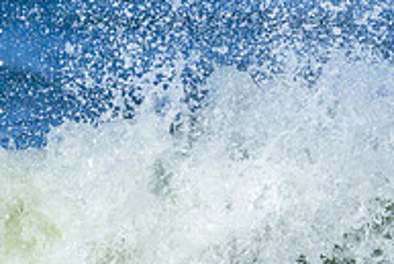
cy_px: 382
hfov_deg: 0.6
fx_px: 36154
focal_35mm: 3301
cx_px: 323
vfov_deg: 0.4
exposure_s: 1/3200
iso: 250
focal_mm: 800
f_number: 6.3
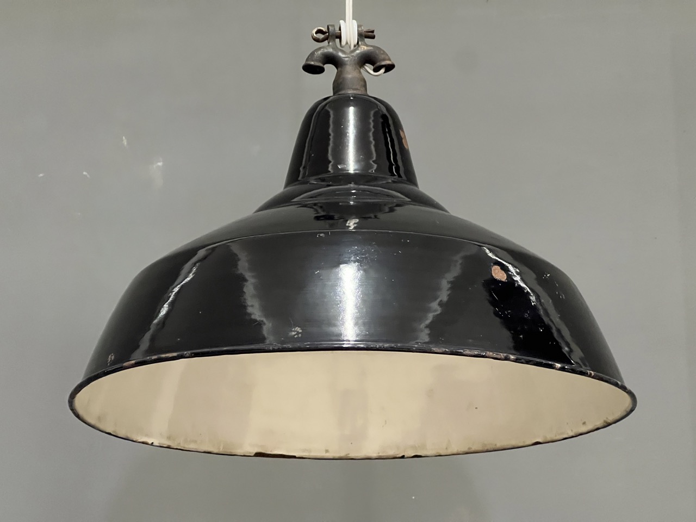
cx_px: 348
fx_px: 1548
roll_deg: +0.8
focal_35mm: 77
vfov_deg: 19.1
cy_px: 261
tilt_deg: +15.1
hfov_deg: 25.3
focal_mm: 9
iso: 800
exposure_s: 1/25
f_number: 2.8
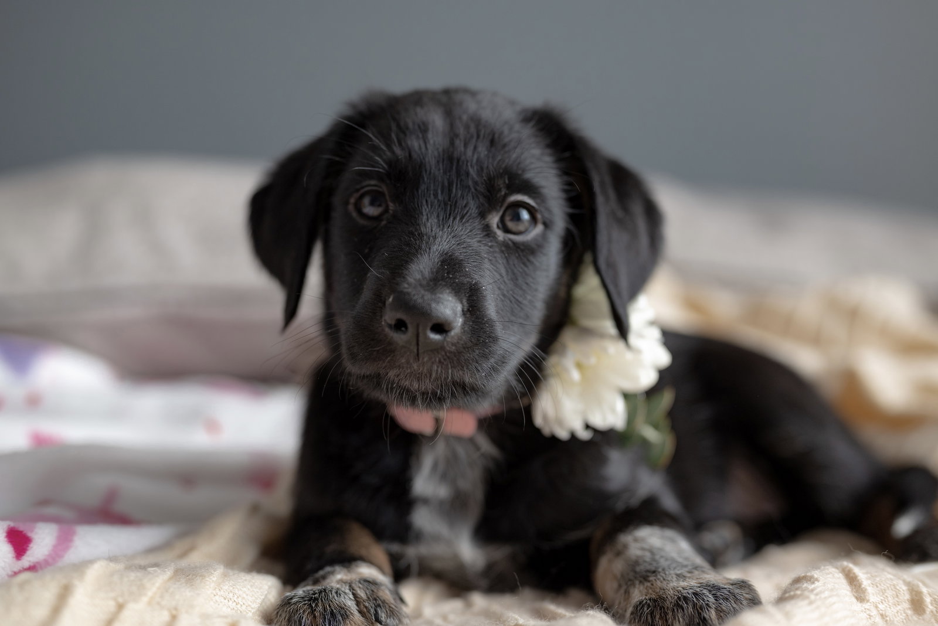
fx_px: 1303
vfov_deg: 27.0
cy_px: 313
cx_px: 469
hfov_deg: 39.6
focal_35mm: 50
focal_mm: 50
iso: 640
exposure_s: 1/200
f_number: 2.8
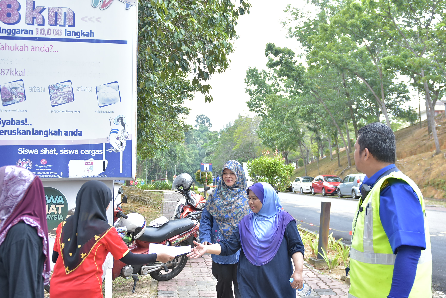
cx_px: 223
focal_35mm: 36
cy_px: 149
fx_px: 446
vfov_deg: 36.9
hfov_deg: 53.1
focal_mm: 24
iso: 400
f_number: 2.8
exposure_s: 1/500
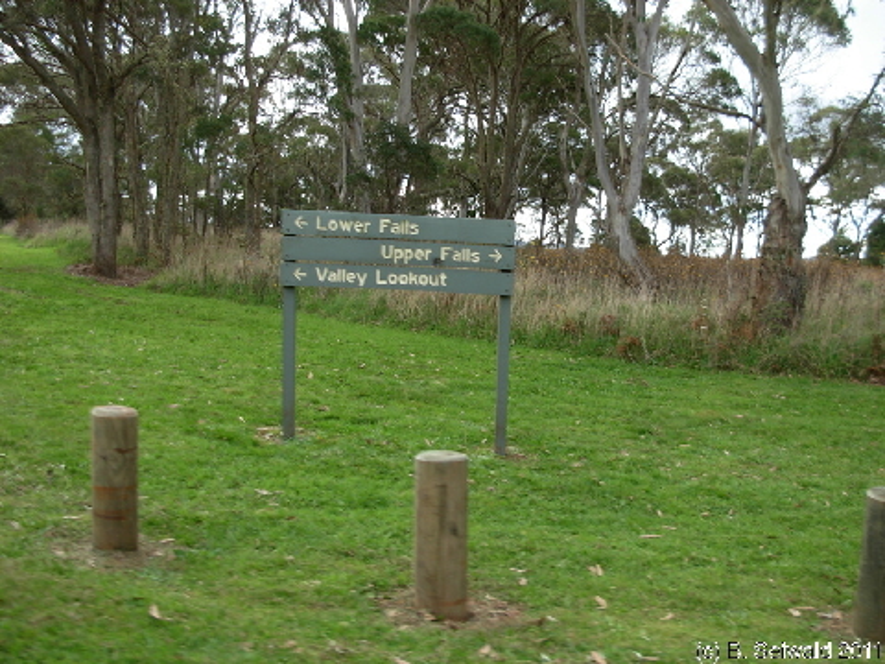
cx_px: 442
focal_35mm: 38
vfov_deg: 37.7
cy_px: 332
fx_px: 972
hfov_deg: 49.0
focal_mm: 6.3
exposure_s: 1/157
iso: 79
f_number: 2.9
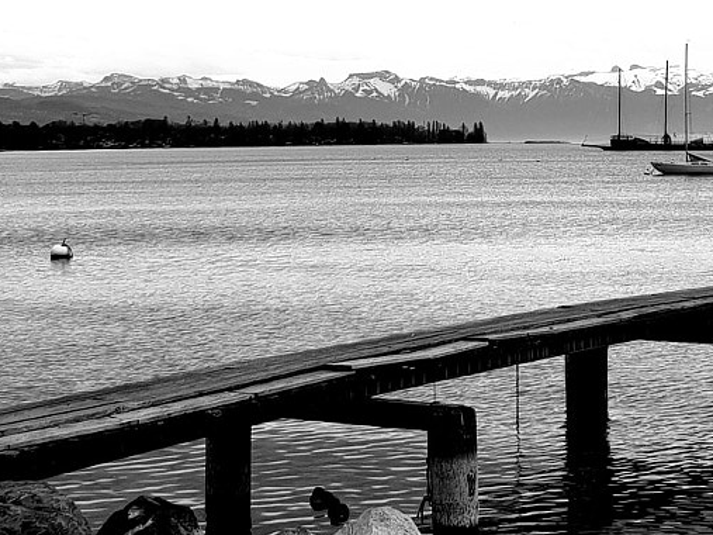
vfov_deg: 17.7
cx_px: 487
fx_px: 1689
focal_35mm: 82
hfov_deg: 23.7
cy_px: 44
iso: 50
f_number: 2.4
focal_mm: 4.3
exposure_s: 1/150
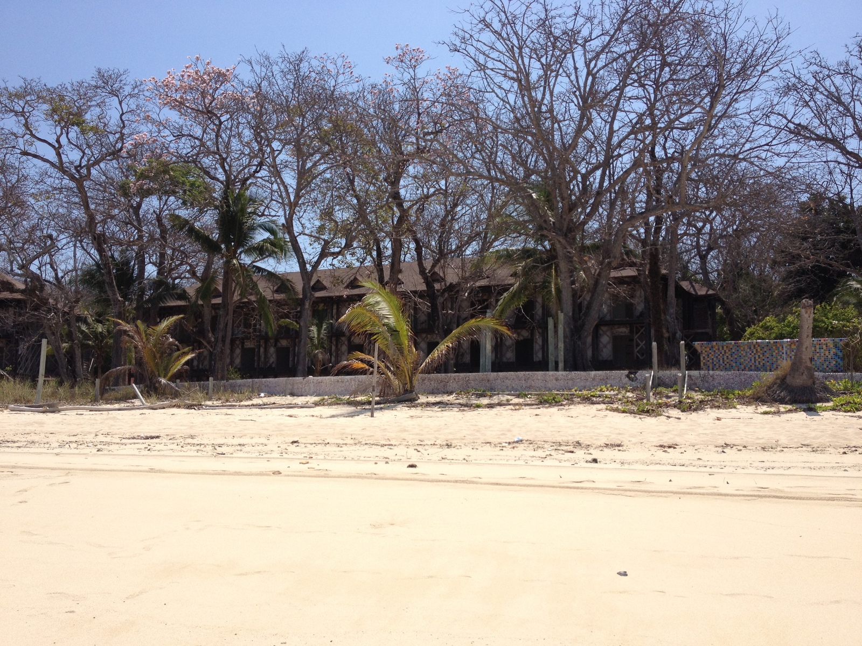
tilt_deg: +4.9
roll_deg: -0.5
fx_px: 872
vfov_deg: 40.7
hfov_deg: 52.6
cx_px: 431
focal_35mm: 35
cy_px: 323
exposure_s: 1/2304
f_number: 2.4
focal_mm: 4.28
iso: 50
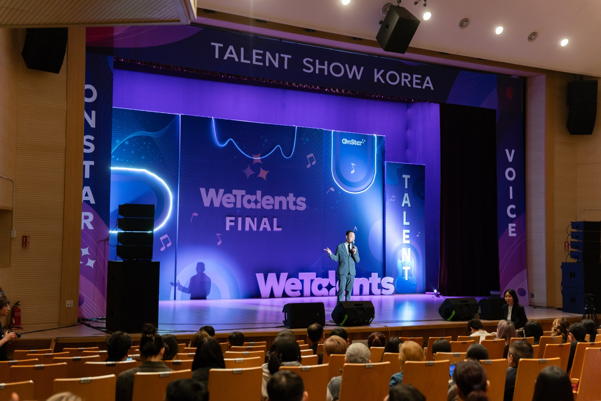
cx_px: 300
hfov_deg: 42.6
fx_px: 770
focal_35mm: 46
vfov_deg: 29.2
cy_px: 200
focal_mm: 44.8
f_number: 2.8
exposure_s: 1/125
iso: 1000
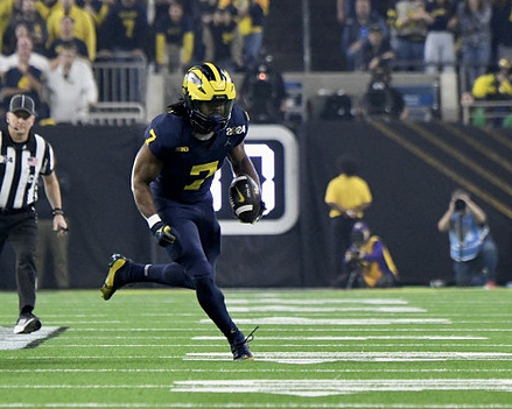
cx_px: 203
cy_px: 207
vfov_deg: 2.9
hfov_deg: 3.6
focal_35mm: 539
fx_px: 8166
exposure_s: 1/1000
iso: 6400
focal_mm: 290
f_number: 5.6
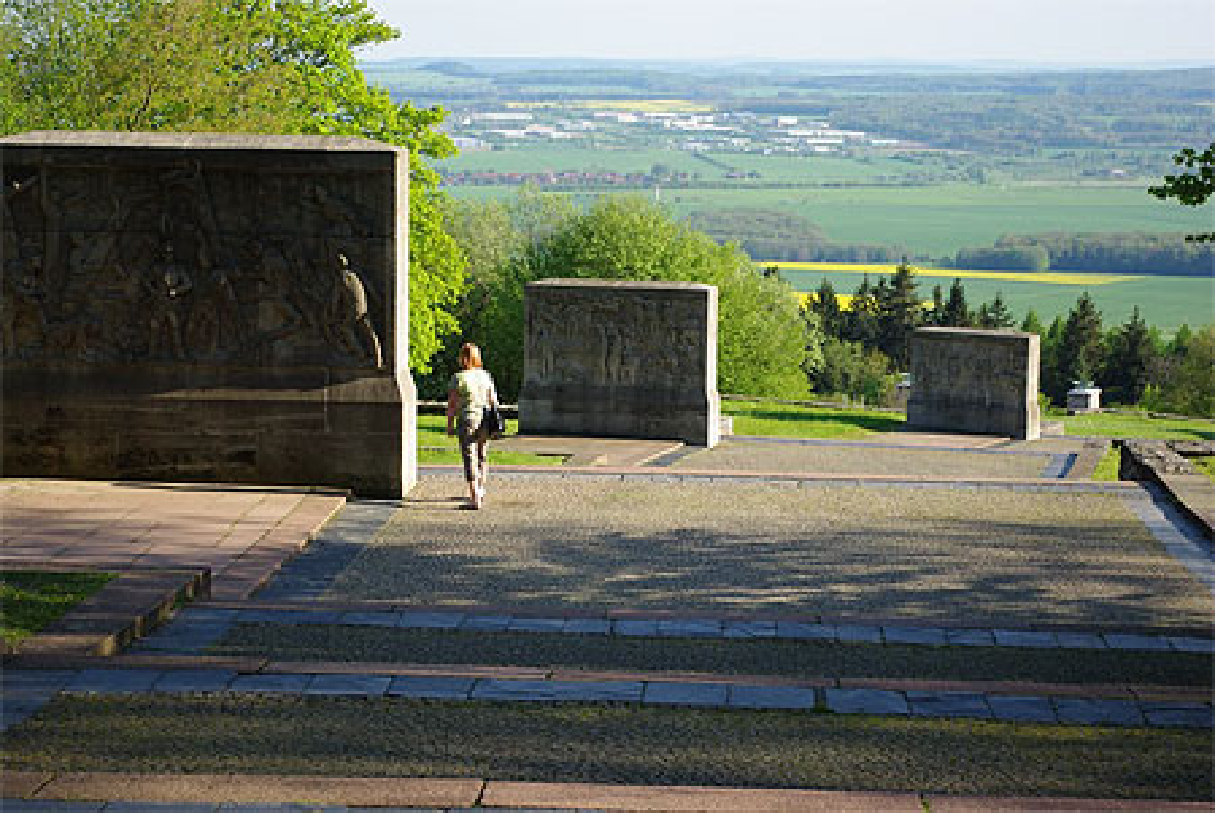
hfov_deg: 24.7
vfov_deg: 16.7
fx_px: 2770
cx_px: 608
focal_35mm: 82
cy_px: 406
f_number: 6.7
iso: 100
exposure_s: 1/125
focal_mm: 55
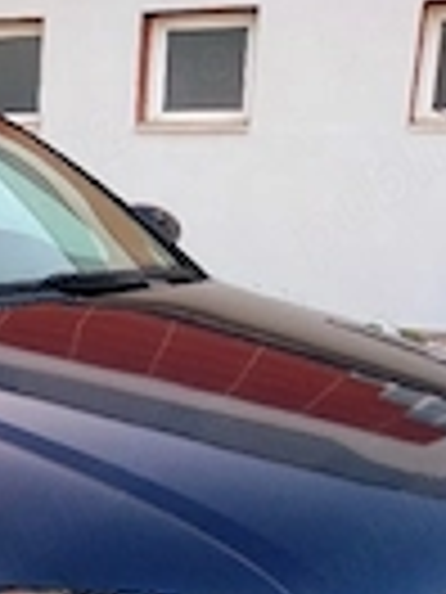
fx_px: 1357
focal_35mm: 79
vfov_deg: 23.9
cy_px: 554
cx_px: -171
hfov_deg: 17.3
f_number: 1.8
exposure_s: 1/60.2
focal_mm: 4
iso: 80
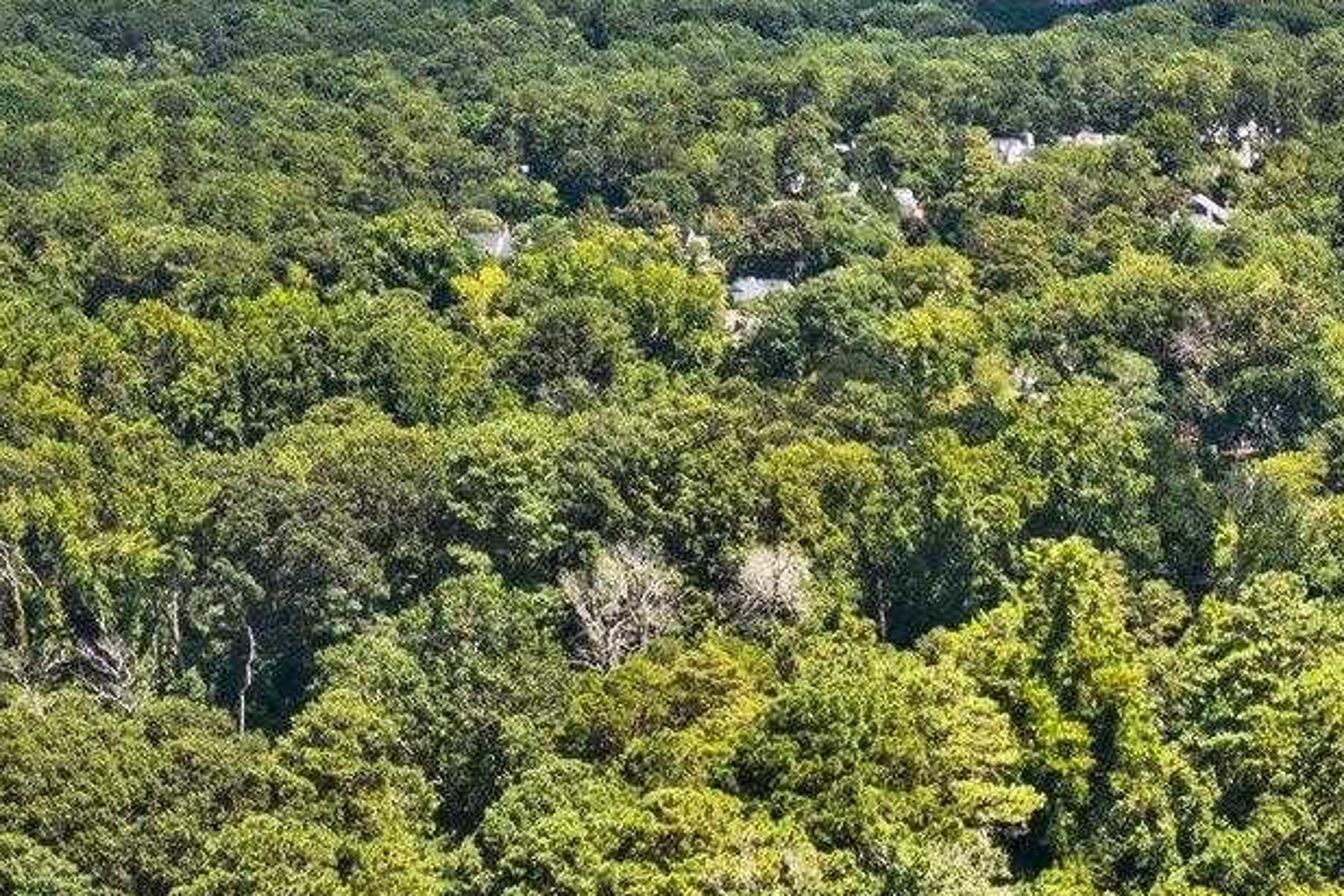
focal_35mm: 93
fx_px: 3471
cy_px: 785
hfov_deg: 19.3
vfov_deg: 14.6
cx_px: 1971
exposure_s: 1/400
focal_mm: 10.26
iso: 100
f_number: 5.6
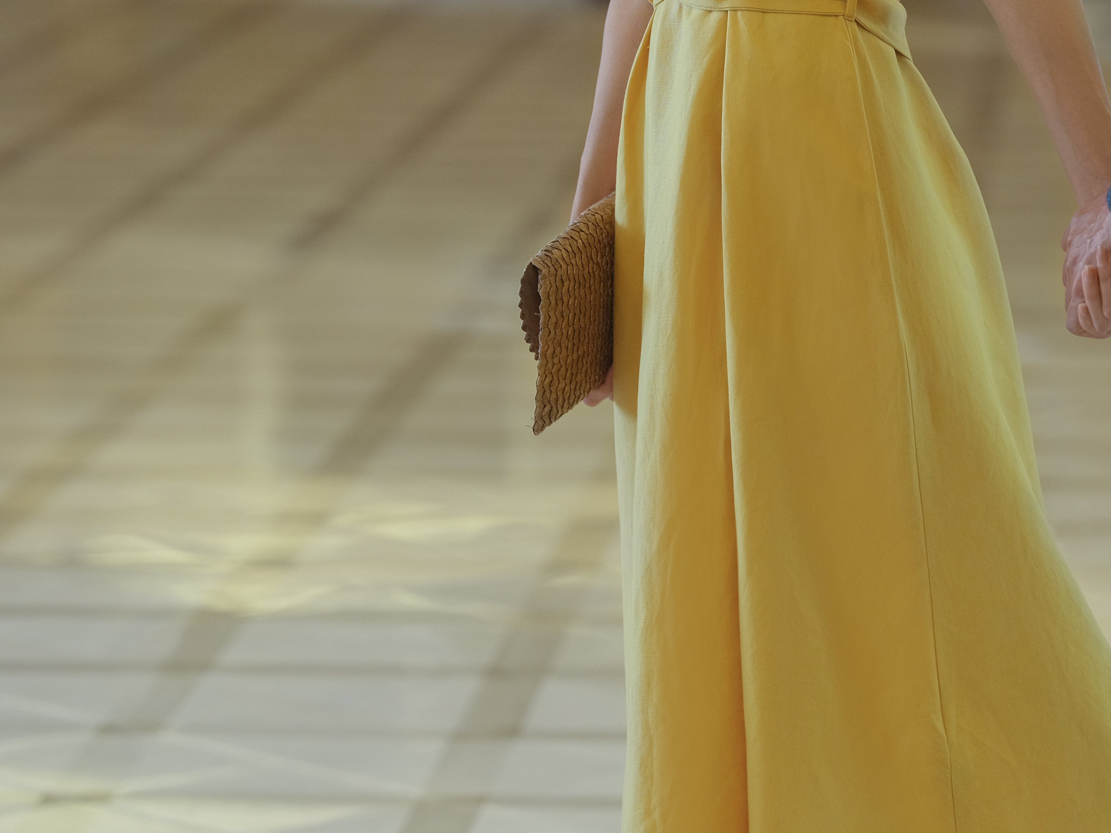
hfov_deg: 9.5
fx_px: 6708
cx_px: 787
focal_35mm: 209
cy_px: -127
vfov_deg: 7.1
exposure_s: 1/125
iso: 1000
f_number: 2.8
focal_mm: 110
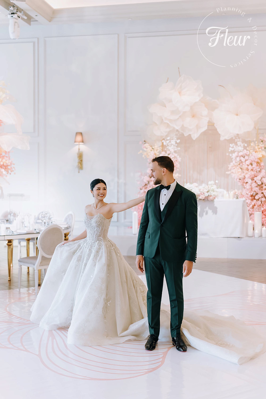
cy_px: 200
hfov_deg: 27.0
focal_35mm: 50
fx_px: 554
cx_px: 133
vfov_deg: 39.6
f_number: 2
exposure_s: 1/250
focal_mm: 50
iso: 1600
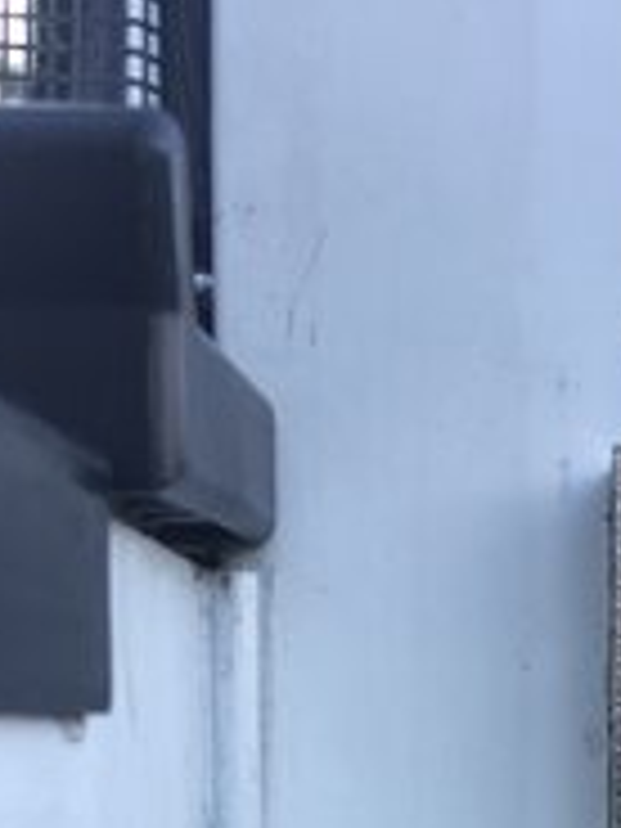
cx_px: 572
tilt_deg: -2.8
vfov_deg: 28.2
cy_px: 886
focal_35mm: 63
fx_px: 1507
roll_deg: +0.1
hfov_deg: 22.7
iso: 50
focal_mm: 4.15
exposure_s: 1/120
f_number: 2.2
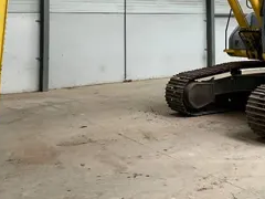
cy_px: 4
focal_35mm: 58
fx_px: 444
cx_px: 180
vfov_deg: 24.2
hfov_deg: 32.9
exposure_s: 1/60
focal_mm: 3
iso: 80
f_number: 1.8
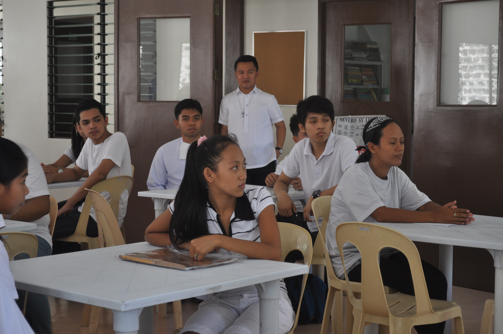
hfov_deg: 28.1
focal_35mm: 72
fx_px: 1005
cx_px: 252
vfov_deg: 18.9
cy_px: 167
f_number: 5.3
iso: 640
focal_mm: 48
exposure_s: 1/60
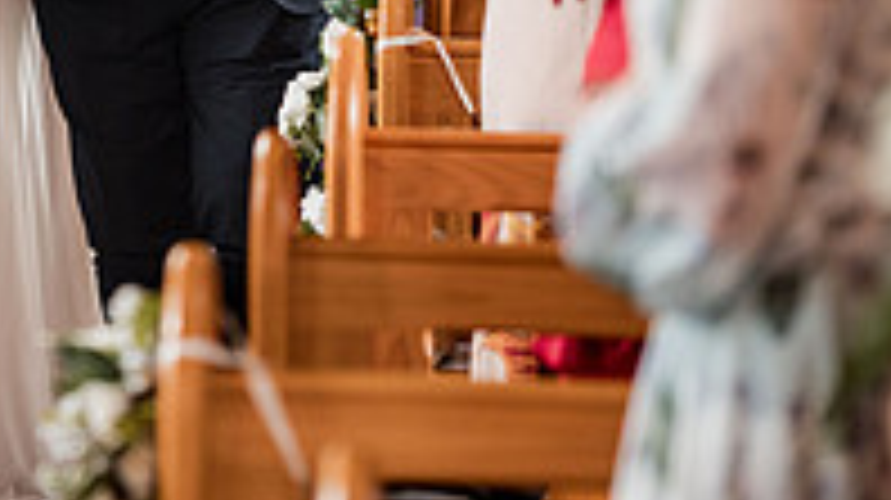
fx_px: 6161
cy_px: -250
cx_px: 9
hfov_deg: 8.2
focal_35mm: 261
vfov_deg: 4.6
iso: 1250
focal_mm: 85
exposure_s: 1/500
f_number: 1.4
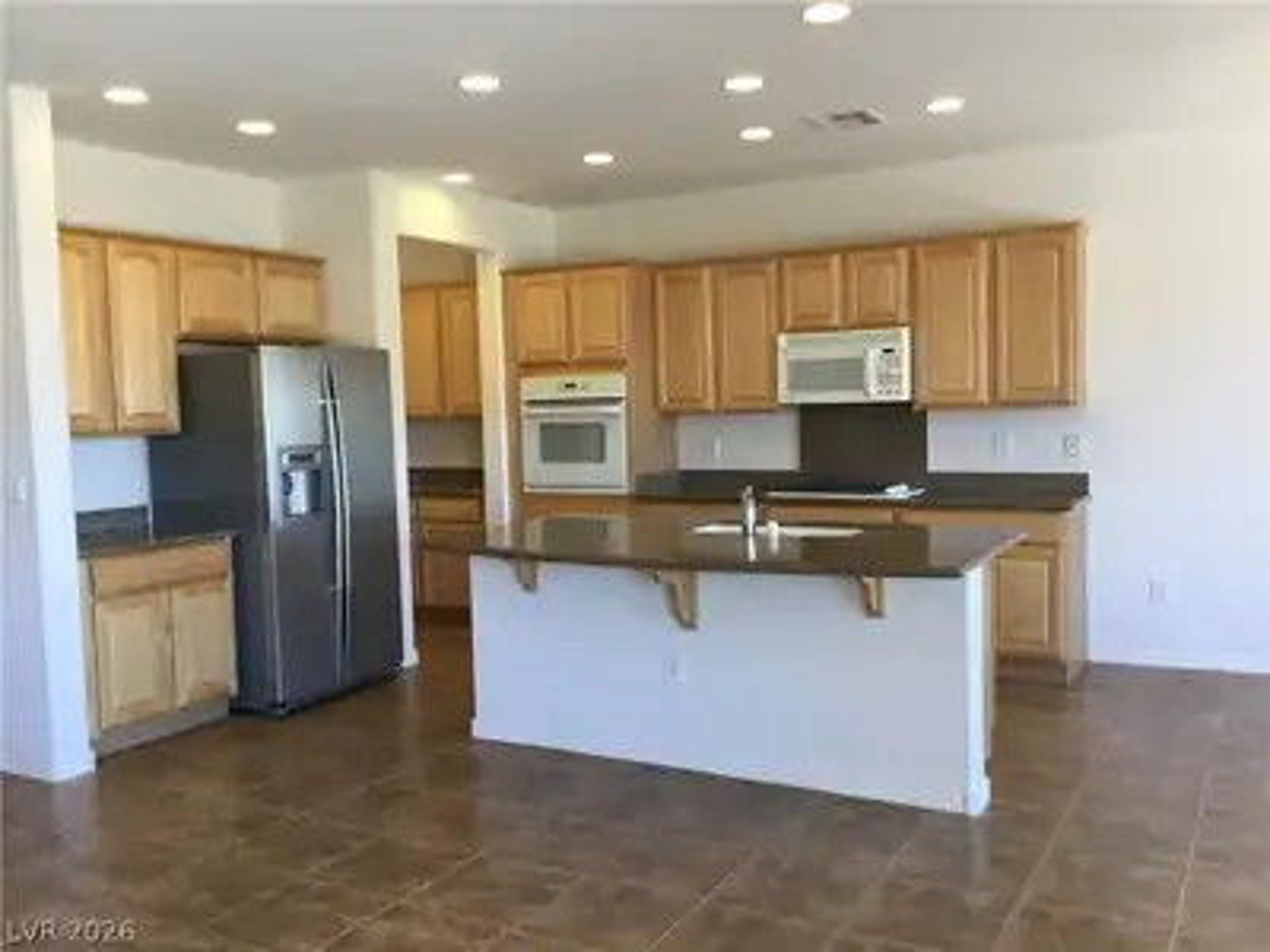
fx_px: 1137
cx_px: 635
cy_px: 476
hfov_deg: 58.4
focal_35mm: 31
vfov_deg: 45.4
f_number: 2.4
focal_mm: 3.3
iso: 50
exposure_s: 1/30
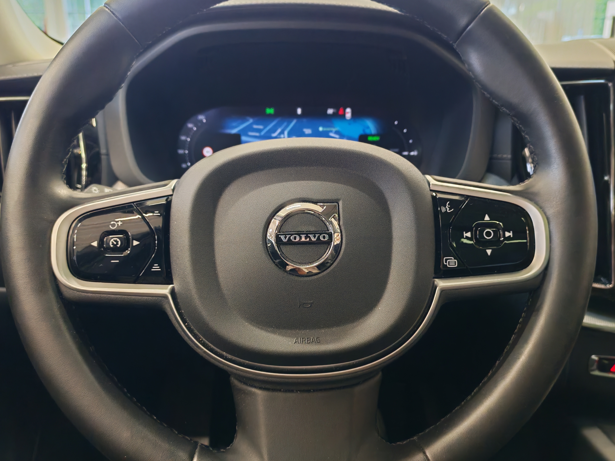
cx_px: 313
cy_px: 235
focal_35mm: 33
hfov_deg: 55.3
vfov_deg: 42.9
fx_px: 586
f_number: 1.9
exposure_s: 1/100
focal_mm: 6.12
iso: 1250
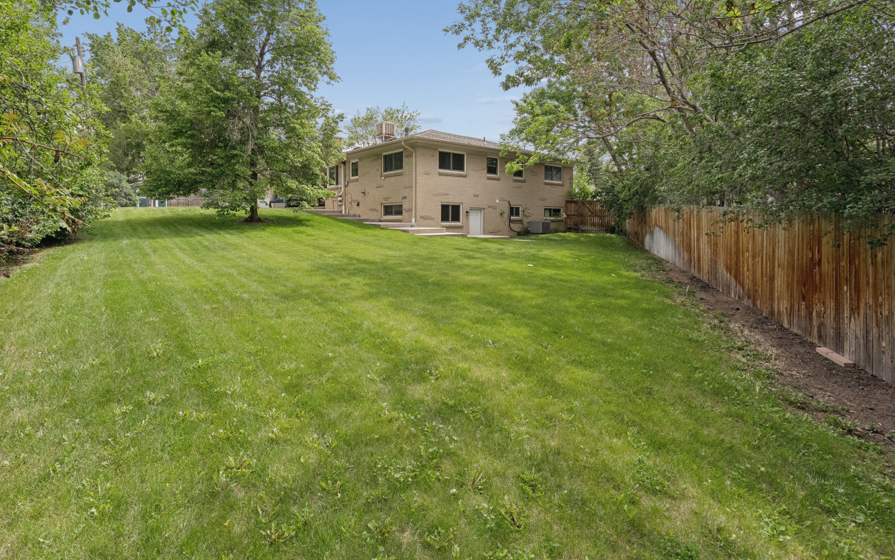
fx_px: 439
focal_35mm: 18
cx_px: 414
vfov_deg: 64.5
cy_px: 230
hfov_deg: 90.9
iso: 200
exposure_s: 1/250
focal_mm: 14
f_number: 9
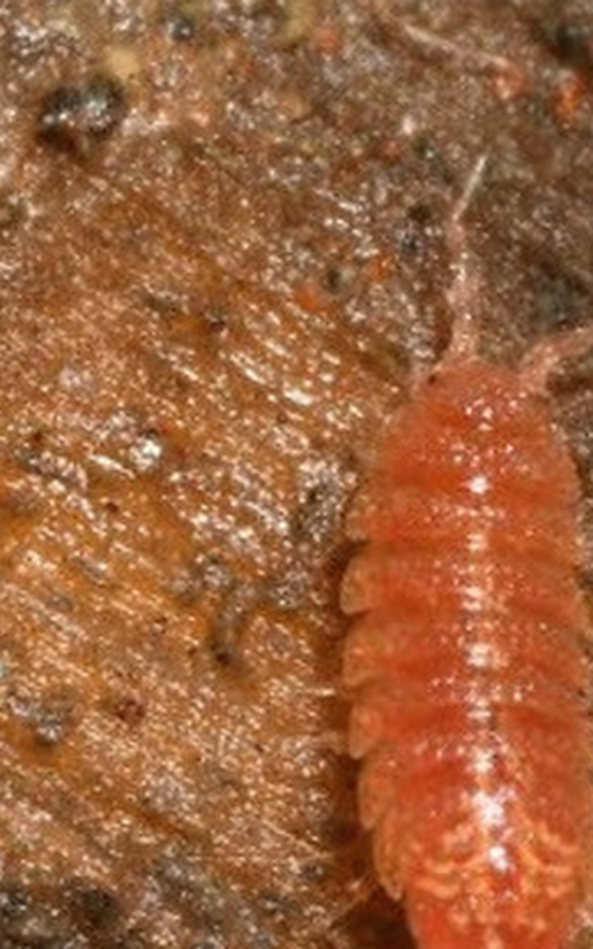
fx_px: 6435
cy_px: 597
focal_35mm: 249
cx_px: 472
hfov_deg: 5.3
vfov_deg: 8.4
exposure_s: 1/60
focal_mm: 105
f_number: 32
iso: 100
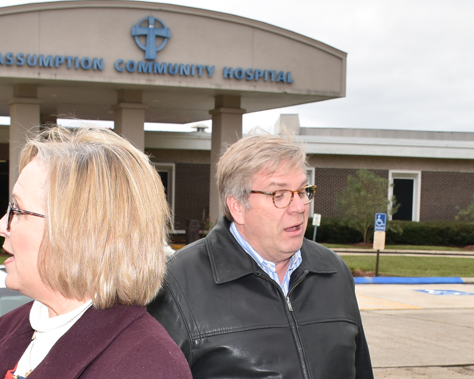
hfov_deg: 24.4
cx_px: 242
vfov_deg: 19.3
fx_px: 1094
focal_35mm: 78
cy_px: 349
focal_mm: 18
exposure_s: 1/200
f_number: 7.1
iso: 200
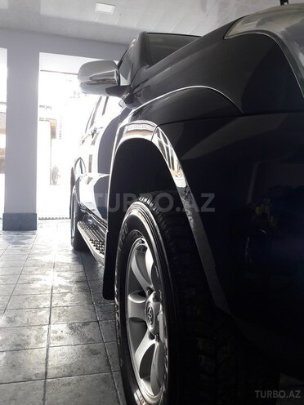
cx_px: 152
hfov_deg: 49.7
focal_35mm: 28
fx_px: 328
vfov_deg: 63.4
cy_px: 202
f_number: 1.9
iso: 50
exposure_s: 1/100
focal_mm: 3.7
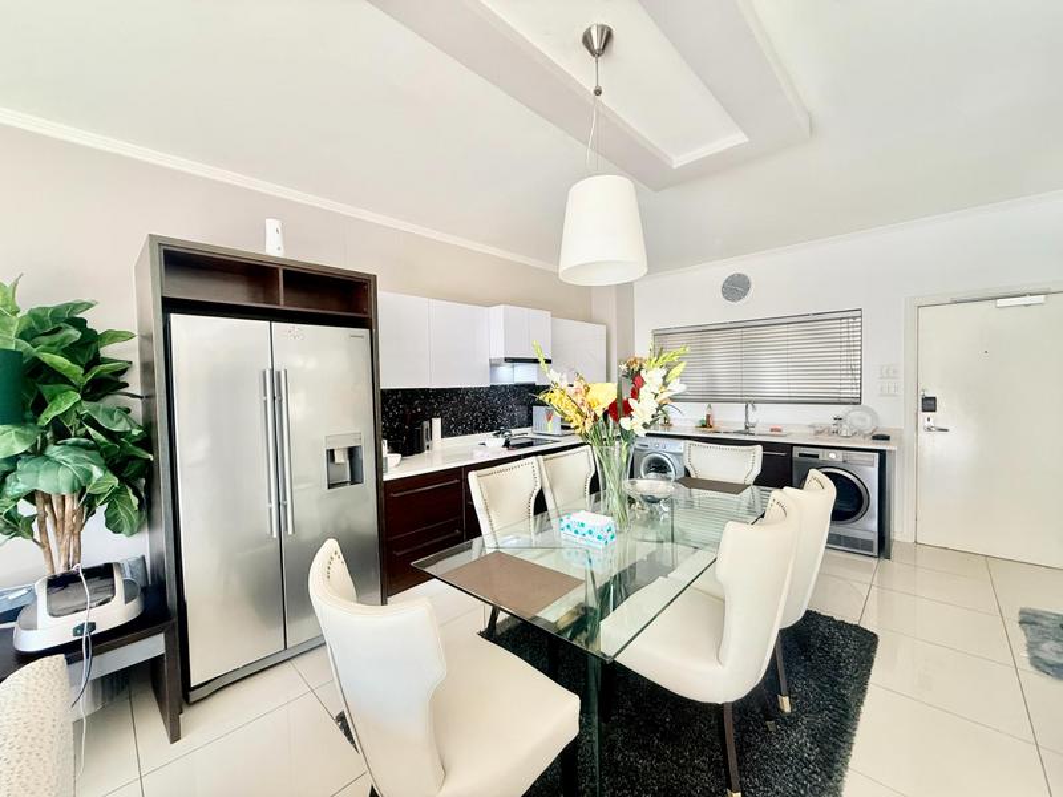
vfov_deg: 85.7
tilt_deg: -2.5
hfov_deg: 102.1
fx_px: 430
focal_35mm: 14
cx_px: 532
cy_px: 398
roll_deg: +1.6
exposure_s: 1/100
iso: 125
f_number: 2.2
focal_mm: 2.22
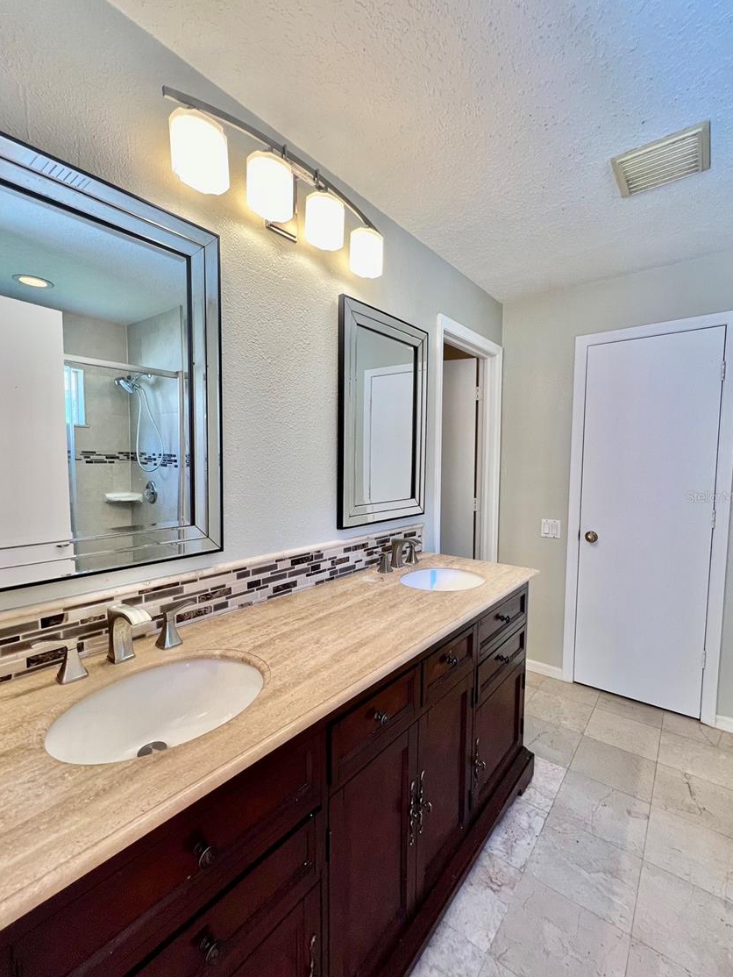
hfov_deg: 85.7
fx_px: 395
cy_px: 496
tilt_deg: -4.3
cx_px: 354
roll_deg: +0.7
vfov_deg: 102.0
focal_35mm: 14
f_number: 1.8
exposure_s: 1/120
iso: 125
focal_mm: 1.57
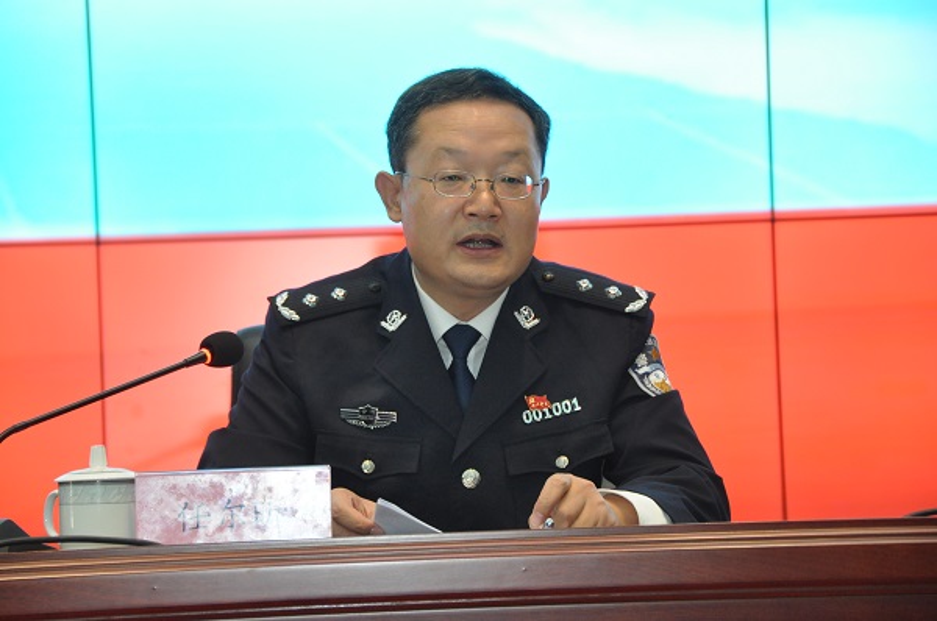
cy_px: 310
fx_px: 3703
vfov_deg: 9.6
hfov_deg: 14.4
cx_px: 468
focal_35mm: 142
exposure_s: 1/60
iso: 1250
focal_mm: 95
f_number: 6.3
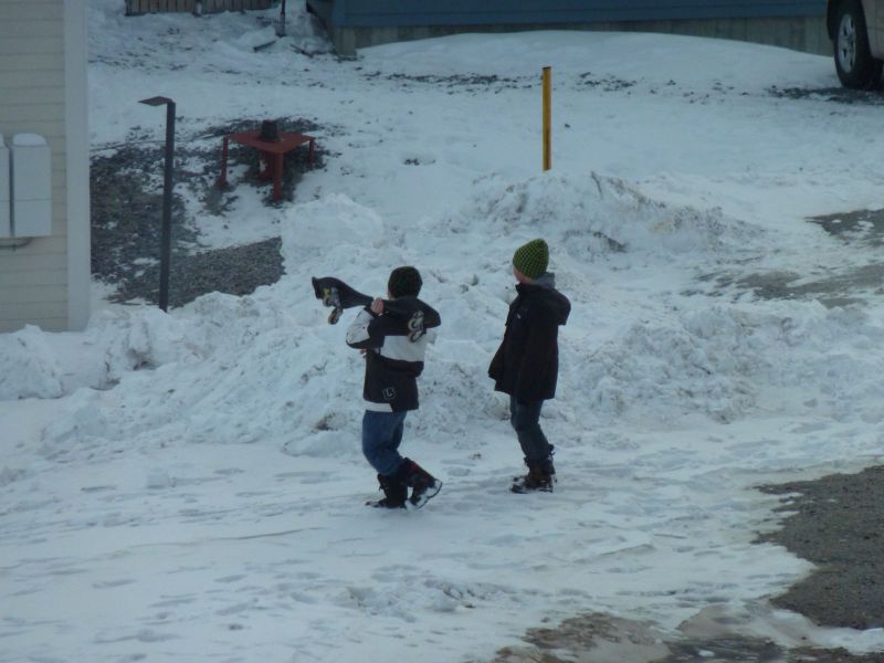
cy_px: 332
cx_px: 442
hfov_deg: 6.6
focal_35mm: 300
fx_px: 7661
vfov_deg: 5.0
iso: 200
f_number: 4.9
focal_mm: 49.2
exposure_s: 1/250
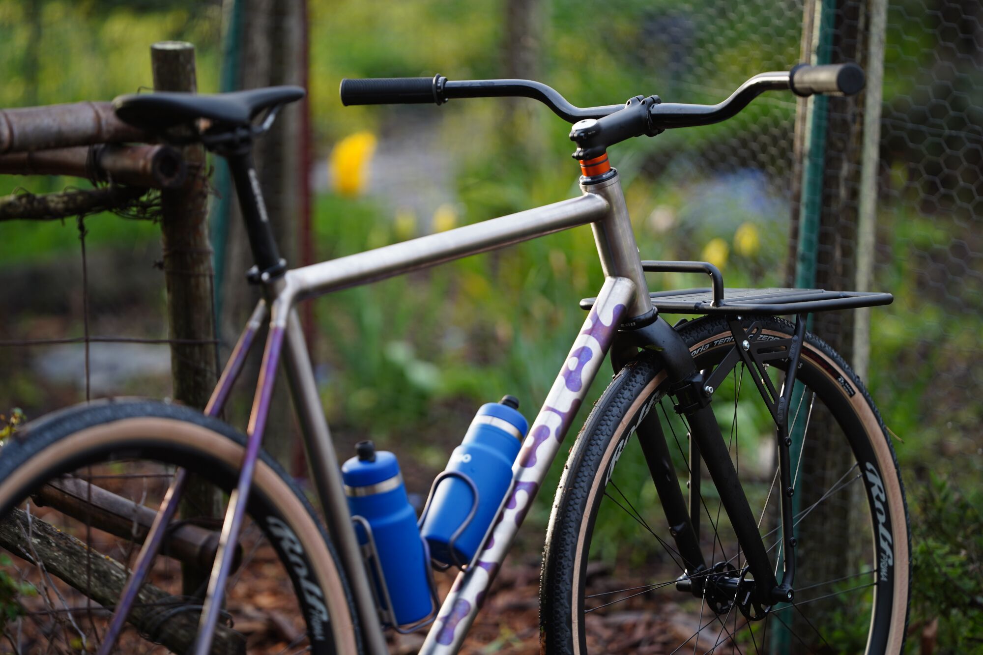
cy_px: 328
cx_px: 492
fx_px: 3686
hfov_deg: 15.2
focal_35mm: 135
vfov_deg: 10.2
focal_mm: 135
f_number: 1.8
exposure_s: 1/250
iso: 100
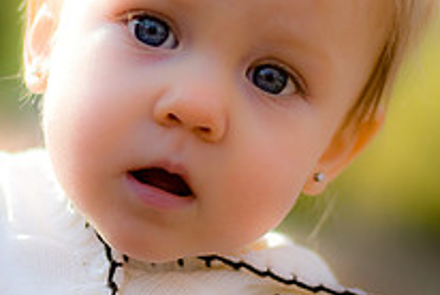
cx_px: 38
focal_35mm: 211
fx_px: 2583
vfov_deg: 6.5
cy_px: 152
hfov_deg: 9.7
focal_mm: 50
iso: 160
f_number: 2
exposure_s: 1/640
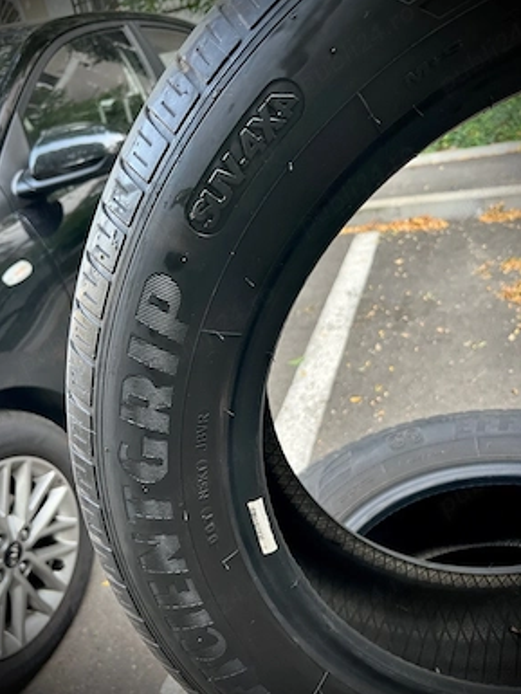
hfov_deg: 51.4
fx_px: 542
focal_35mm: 27
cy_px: 352
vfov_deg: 65.3
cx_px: 252
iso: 250
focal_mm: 5.1
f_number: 1.6
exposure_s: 1/60
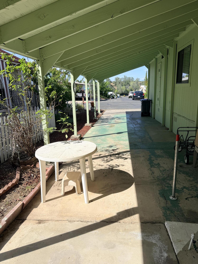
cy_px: 132
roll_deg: +1.9
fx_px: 183
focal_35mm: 24
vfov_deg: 71.6
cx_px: 99
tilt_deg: -12.9
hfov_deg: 56.8
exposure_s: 1/3759
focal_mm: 6.76
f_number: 1.78
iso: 80
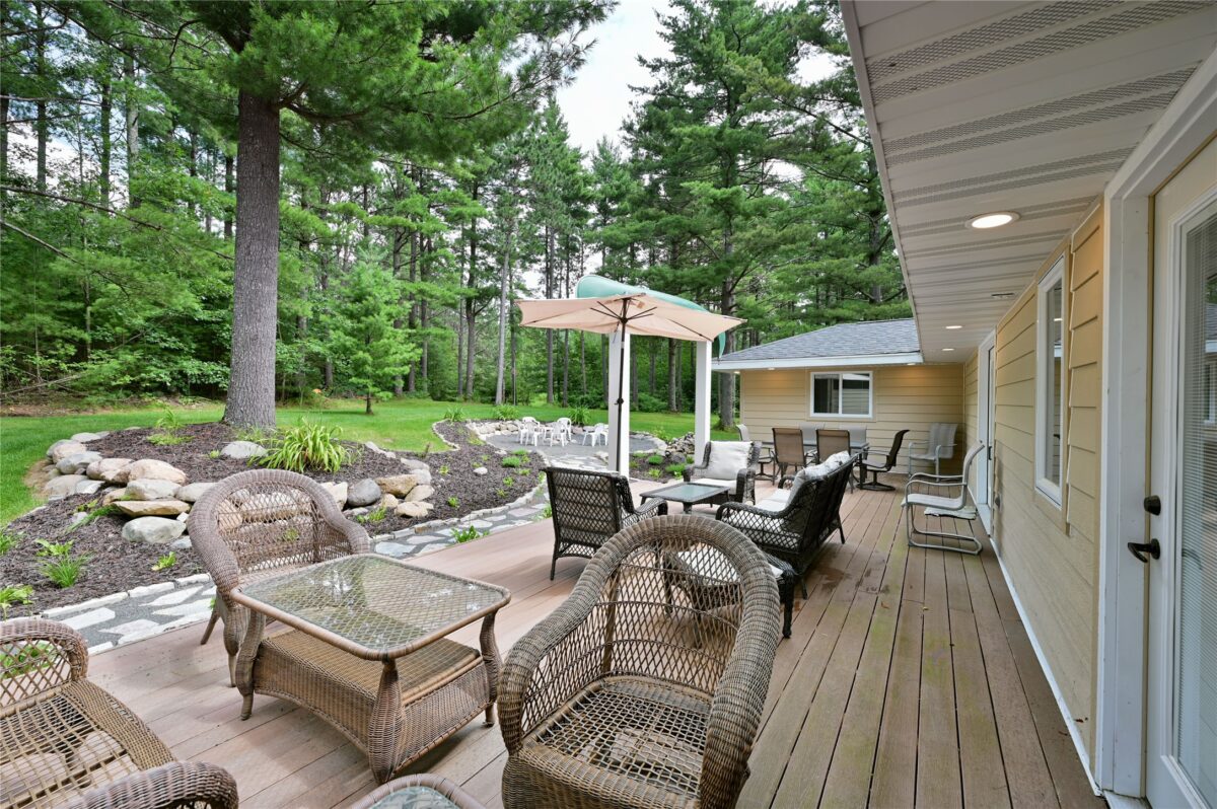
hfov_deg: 104.3
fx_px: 473
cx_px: 608
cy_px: 404
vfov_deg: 81.1
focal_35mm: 14
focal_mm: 14
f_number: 5.6
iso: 100
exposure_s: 1/160
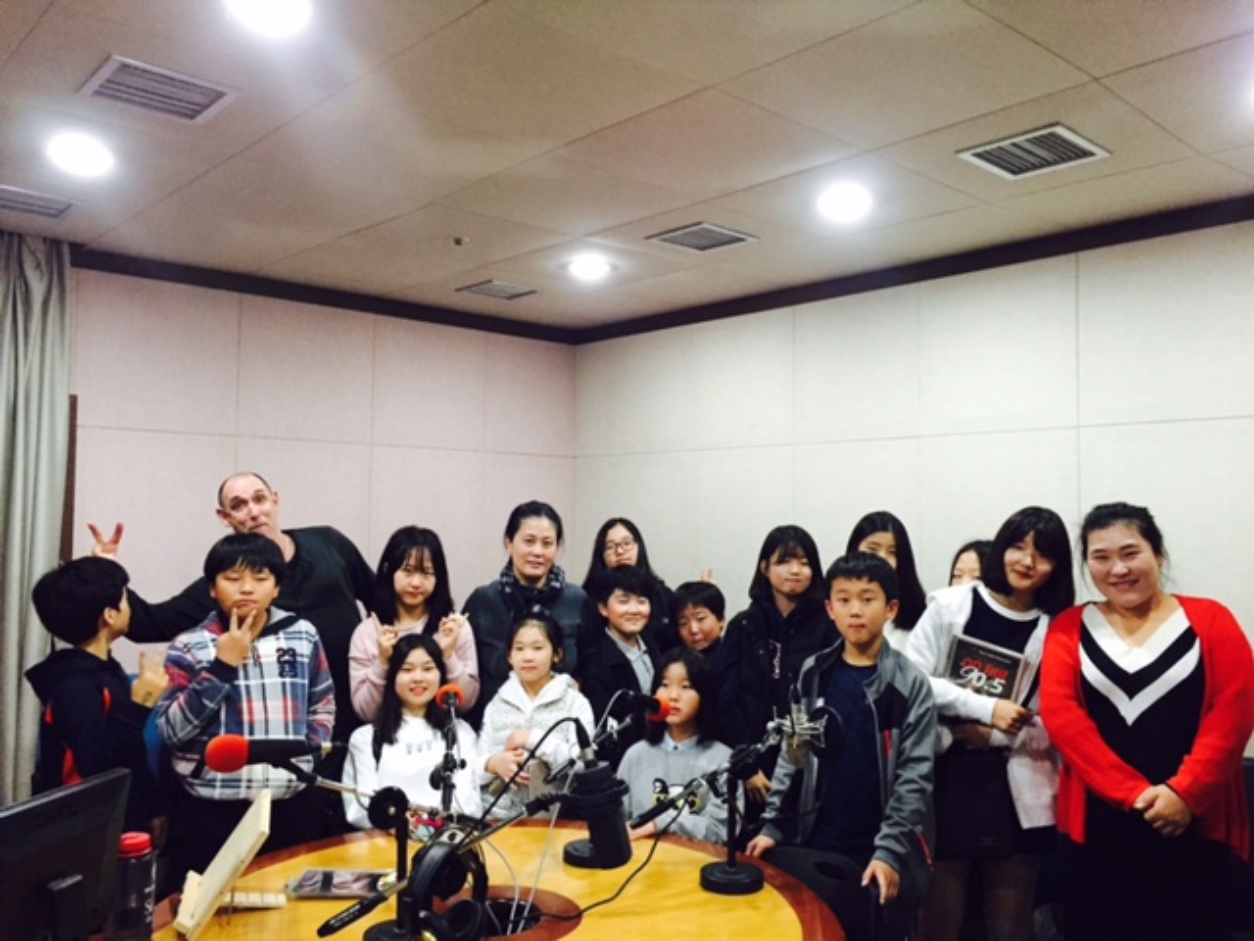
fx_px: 1051
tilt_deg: +1.9
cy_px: 470
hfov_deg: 61.7
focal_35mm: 29
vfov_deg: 48.2
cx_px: 627
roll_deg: -1.4
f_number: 2.2
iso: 200
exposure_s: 1/30
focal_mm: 4.15
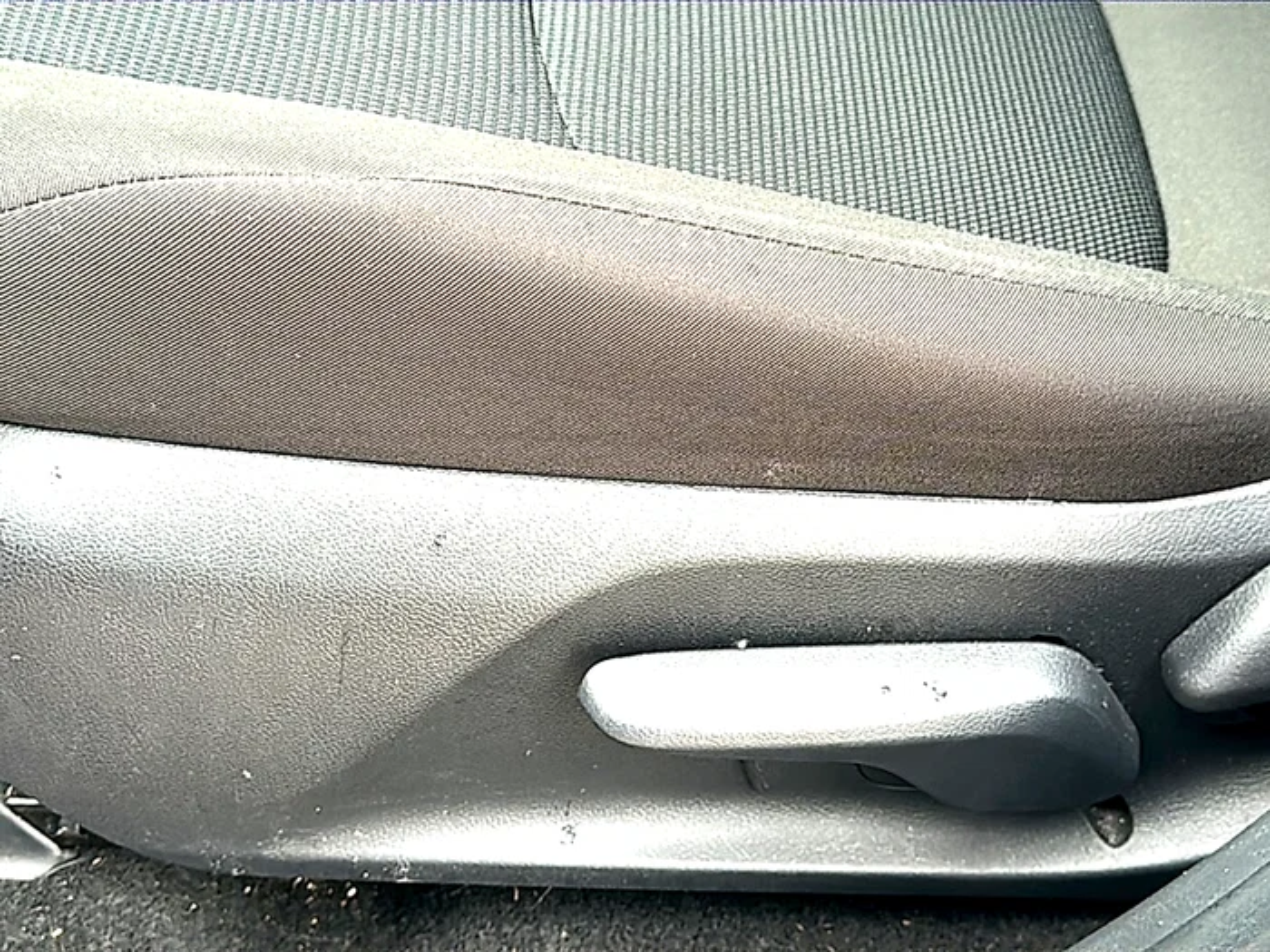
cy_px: 476
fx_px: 1688
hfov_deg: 41.2
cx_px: 635
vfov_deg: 31.5
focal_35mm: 46
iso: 100
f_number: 1.78
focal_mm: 6.86
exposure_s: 1/40
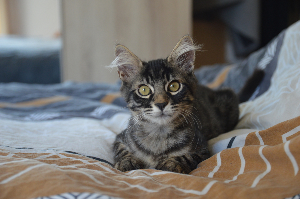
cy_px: 100
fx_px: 624
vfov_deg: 18.2
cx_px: 150
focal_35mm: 75
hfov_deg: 27.0
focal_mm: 50
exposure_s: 1/40
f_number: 3.8
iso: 400
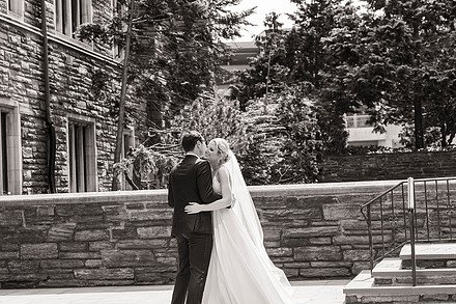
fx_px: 1203
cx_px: 210
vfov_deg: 14.4
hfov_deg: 21.5
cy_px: 151
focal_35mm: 95
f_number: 4.5
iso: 1000
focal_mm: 72
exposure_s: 1/4000
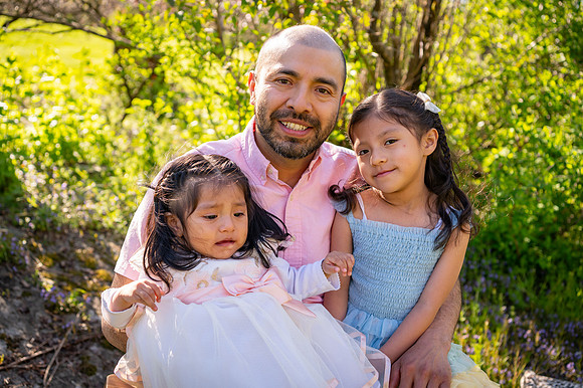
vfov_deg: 28.0
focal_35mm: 48
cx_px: 292
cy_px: 194
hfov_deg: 41.1
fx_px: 777
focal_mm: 48
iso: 200
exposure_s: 1/400
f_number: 4
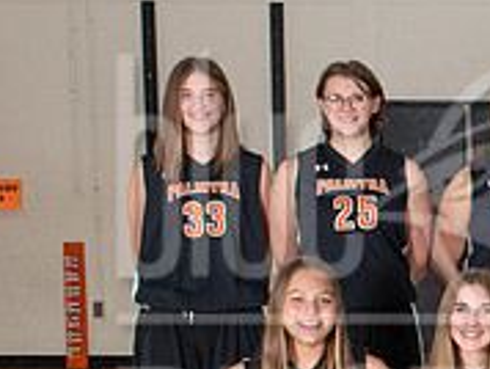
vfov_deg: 14.7
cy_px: 322
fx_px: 1417
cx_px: 702
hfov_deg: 17.8
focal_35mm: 100
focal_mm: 24
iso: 1000
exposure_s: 1/250
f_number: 5.6
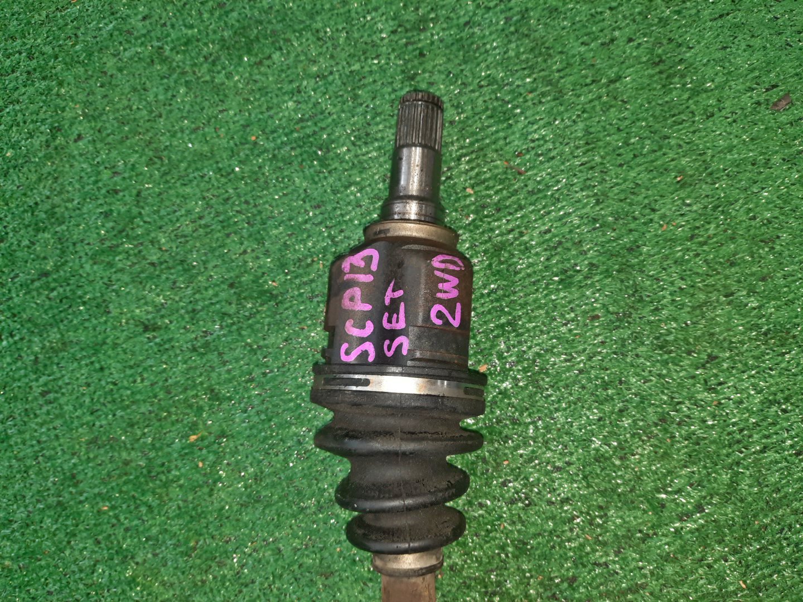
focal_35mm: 25
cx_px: 402
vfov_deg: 54.9
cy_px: 301
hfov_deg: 69.4
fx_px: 580
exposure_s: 1/50
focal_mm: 4.6
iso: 376
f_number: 2
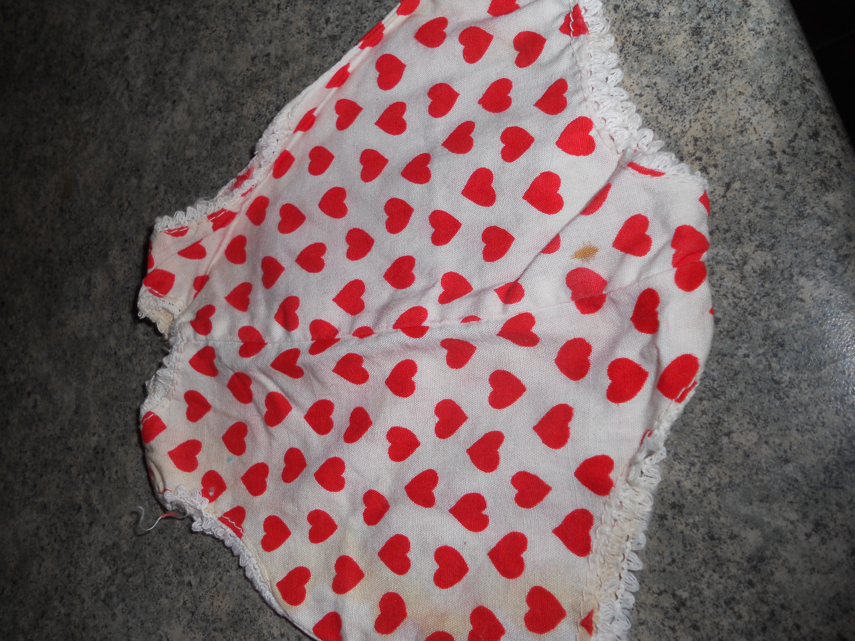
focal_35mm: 32
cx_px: 428
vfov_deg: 44.2
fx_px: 790
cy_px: 320
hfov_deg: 56.8
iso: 80
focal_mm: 5.8
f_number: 8.8
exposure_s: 1/25
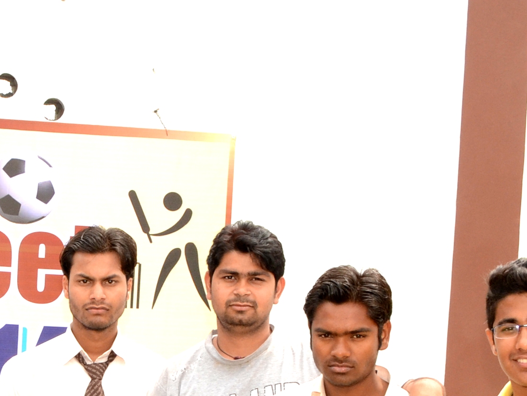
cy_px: 487
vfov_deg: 13.3
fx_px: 1644
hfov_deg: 17.1
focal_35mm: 108
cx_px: -155
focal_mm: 24
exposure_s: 1/200
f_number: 11
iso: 400
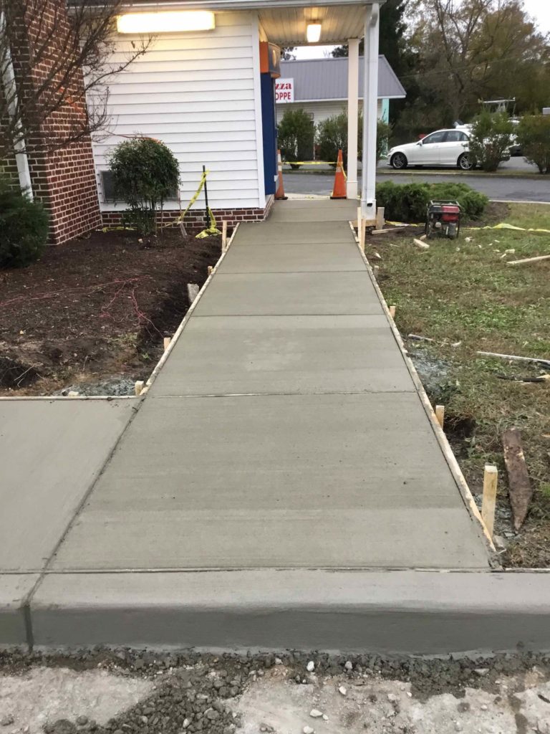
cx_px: 275
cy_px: 367
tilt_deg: -18.6
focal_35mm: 31
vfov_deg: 58.4
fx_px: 657
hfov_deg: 45.4
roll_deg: +1.6
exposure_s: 1/30
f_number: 2.4
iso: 32
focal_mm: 3.3
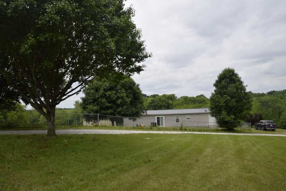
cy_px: 96
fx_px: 191
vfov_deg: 53.1
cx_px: 143
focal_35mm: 24
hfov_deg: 73.7
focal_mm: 16
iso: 100
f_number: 11
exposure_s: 1/200
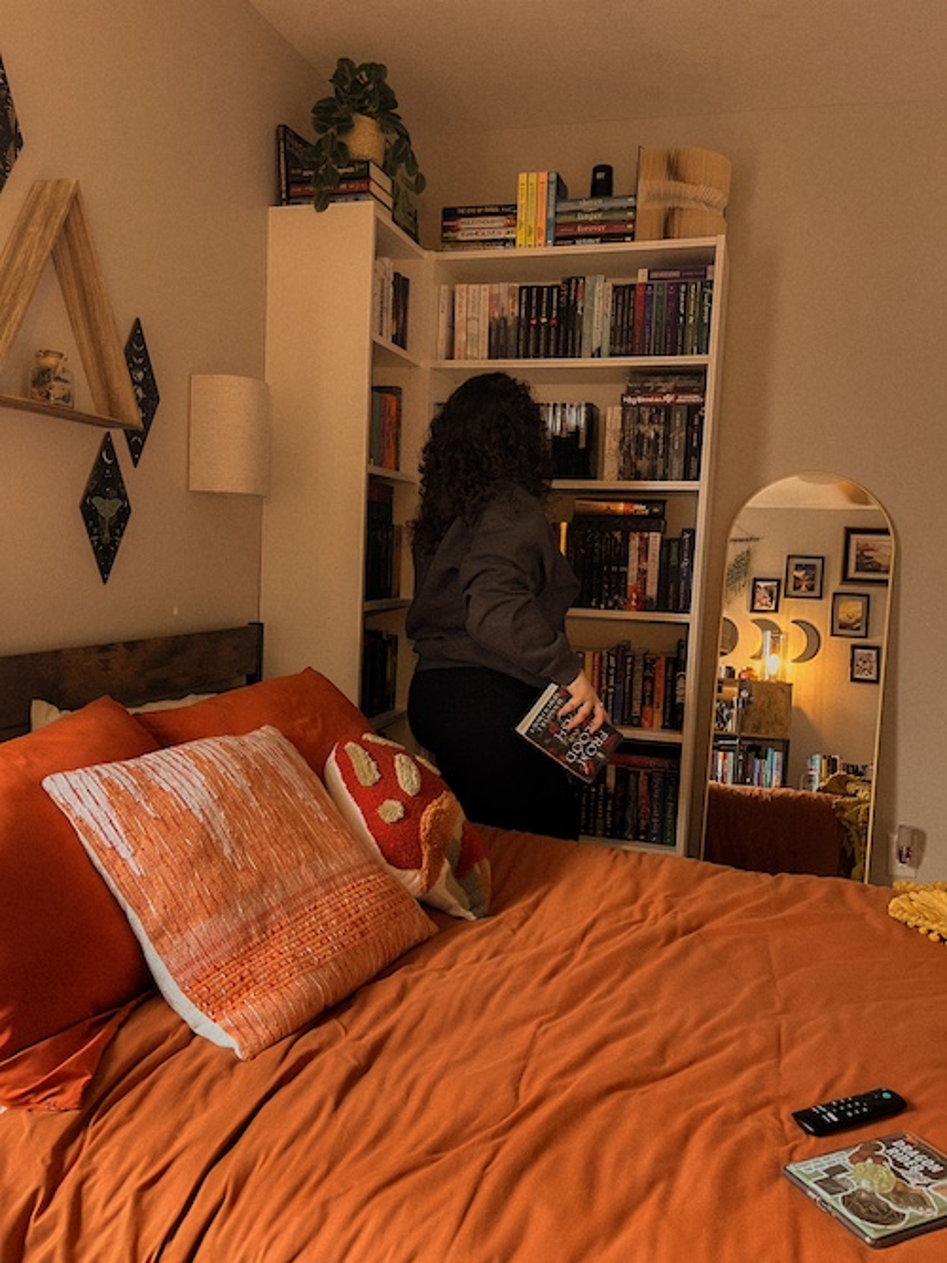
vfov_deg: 67.3
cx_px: 474
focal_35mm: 26
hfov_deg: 53.0
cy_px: 632
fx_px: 949
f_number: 1.6
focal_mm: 5.1
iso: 250
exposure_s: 1/60
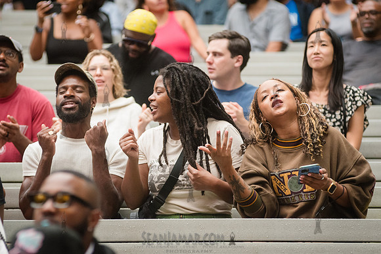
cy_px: 134
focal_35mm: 243
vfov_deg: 5.7
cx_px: 188
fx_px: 2567
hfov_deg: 8.5
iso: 3200
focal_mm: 185
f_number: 4
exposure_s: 1/500
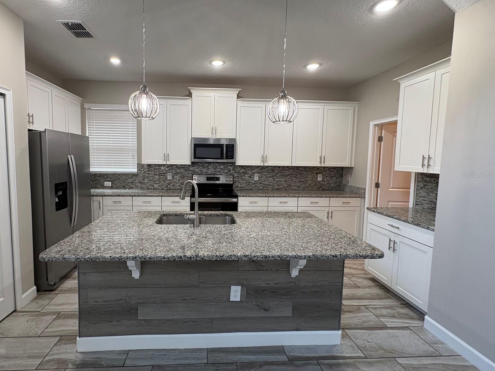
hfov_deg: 93.9
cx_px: 213
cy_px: 174
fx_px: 229
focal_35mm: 16
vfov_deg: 78.0
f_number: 2.2
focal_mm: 2.22
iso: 200
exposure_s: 1/120
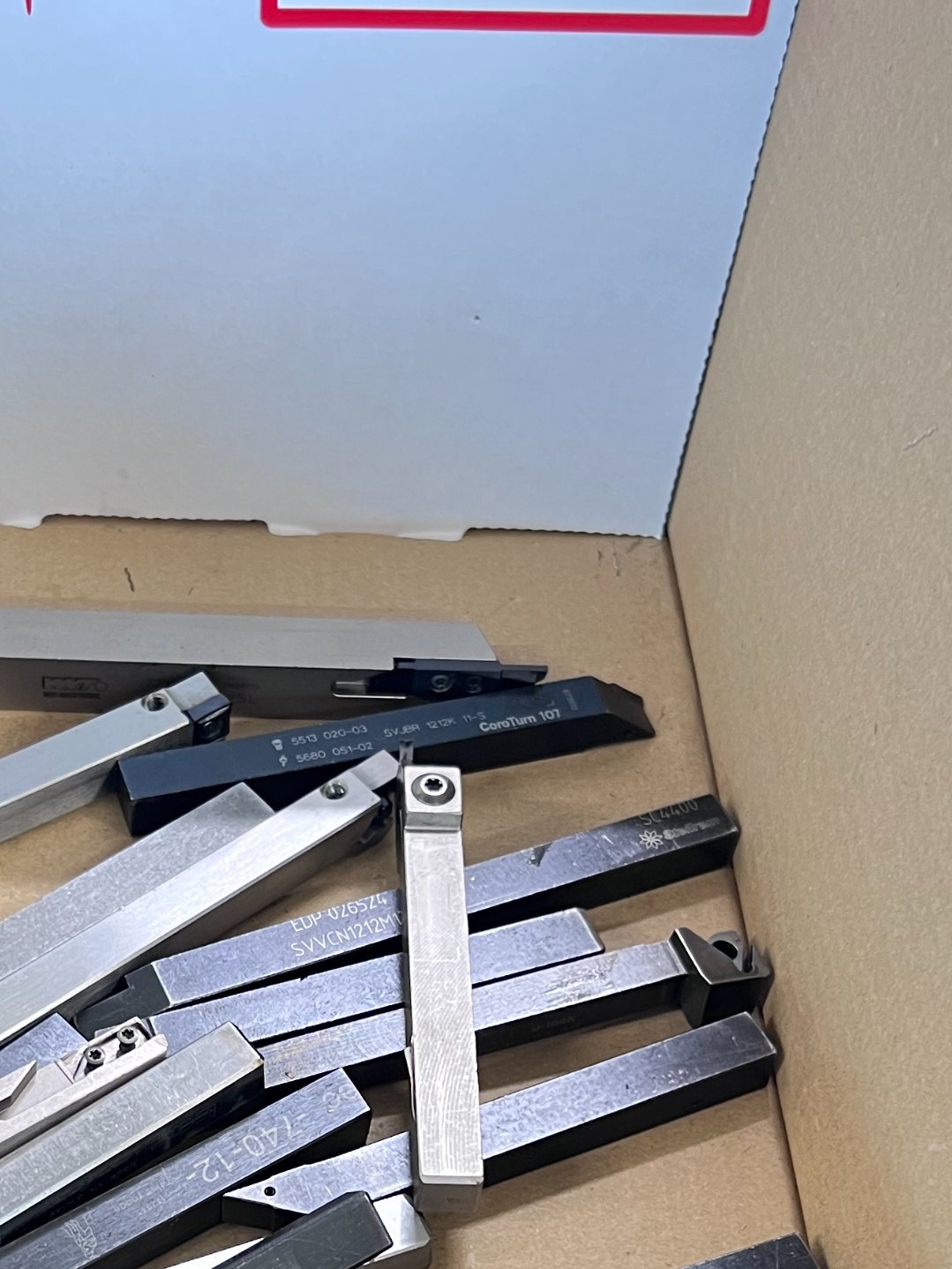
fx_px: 2163
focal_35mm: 59
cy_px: 1047
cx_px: 275
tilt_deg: -52.9
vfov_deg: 31.7
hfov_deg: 24.6
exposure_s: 1/50
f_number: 1.5
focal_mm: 5.7
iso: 100
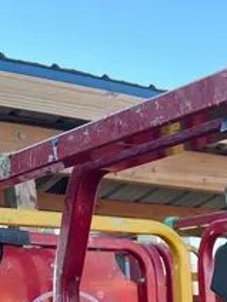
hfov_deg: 14.6
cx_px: 391
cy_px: 455
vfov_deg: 19.1
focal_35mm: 90
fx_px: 787
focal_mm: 5.1
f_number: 1.6
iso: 50
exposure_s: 1/328
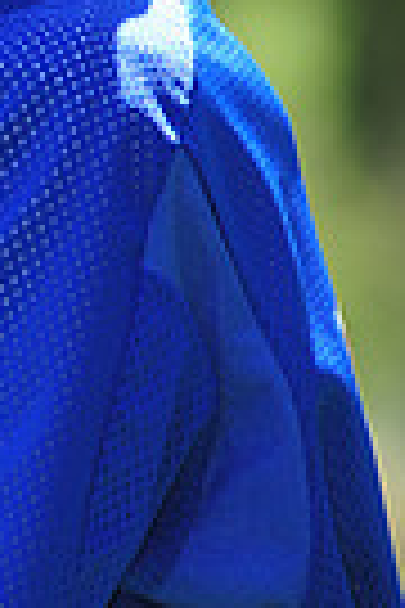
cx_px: -374
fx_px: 14528
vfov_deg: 2.4
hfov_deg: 1.6
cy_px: -230
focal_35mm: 861
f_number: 4.5
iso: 200
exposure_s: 1/400
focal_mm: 200
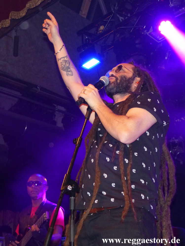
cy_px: 123
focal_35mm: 42
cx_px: 92
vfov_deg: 44.8
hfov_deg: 34.3
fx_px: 299
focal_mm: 7.6
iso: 400
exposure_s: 1/60
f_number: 2.8
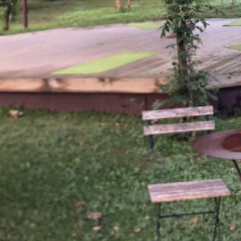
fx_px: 670
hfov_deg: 20.0
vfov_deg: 19.4
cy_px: -33
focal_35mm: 85
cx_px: 219
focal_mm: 3.99
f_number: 1.8
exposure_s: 1/120
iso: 32
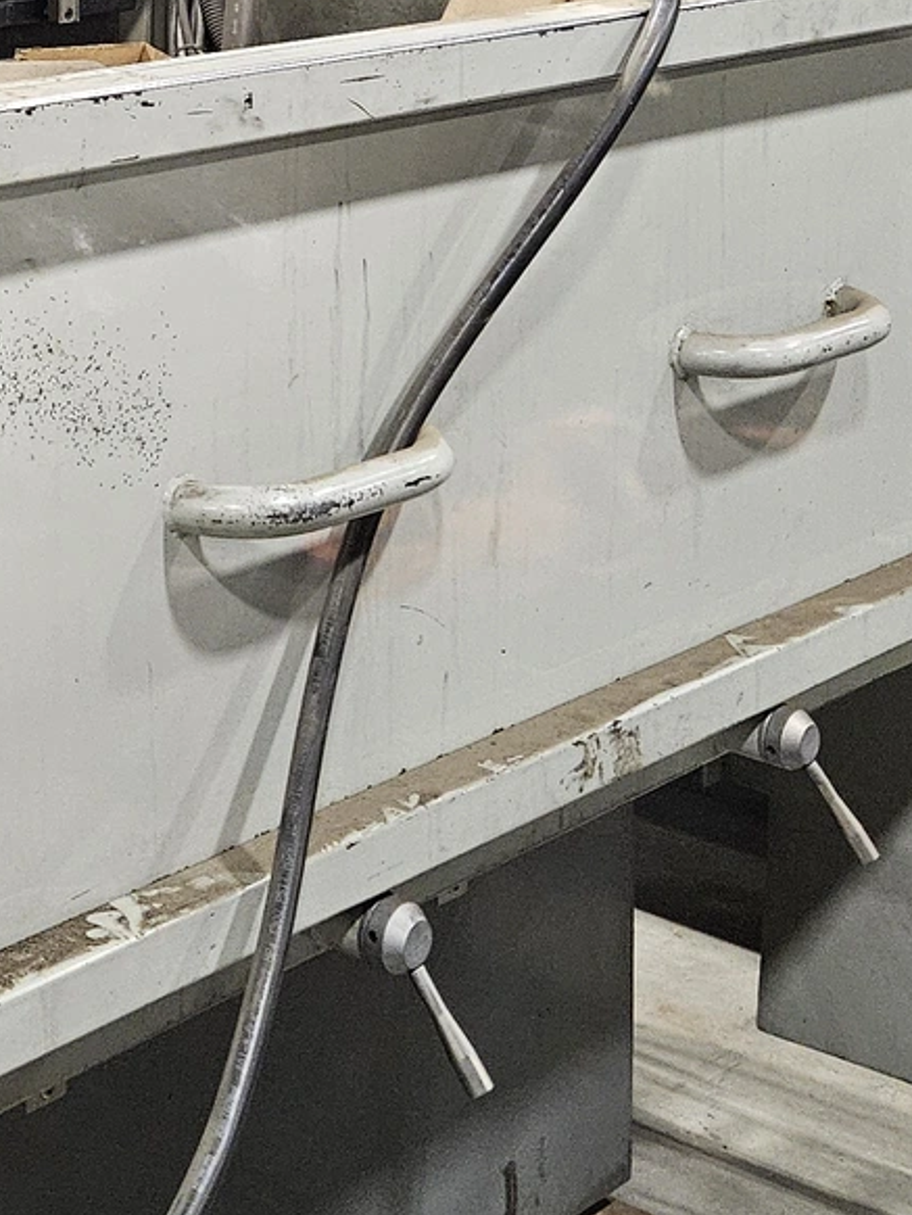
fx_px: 2773
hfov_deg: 18.1
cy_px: -48
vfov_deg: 23.5
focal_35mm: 79
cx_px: -50
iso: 1000
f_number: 1.8
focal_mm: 5.4
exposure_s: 1/120
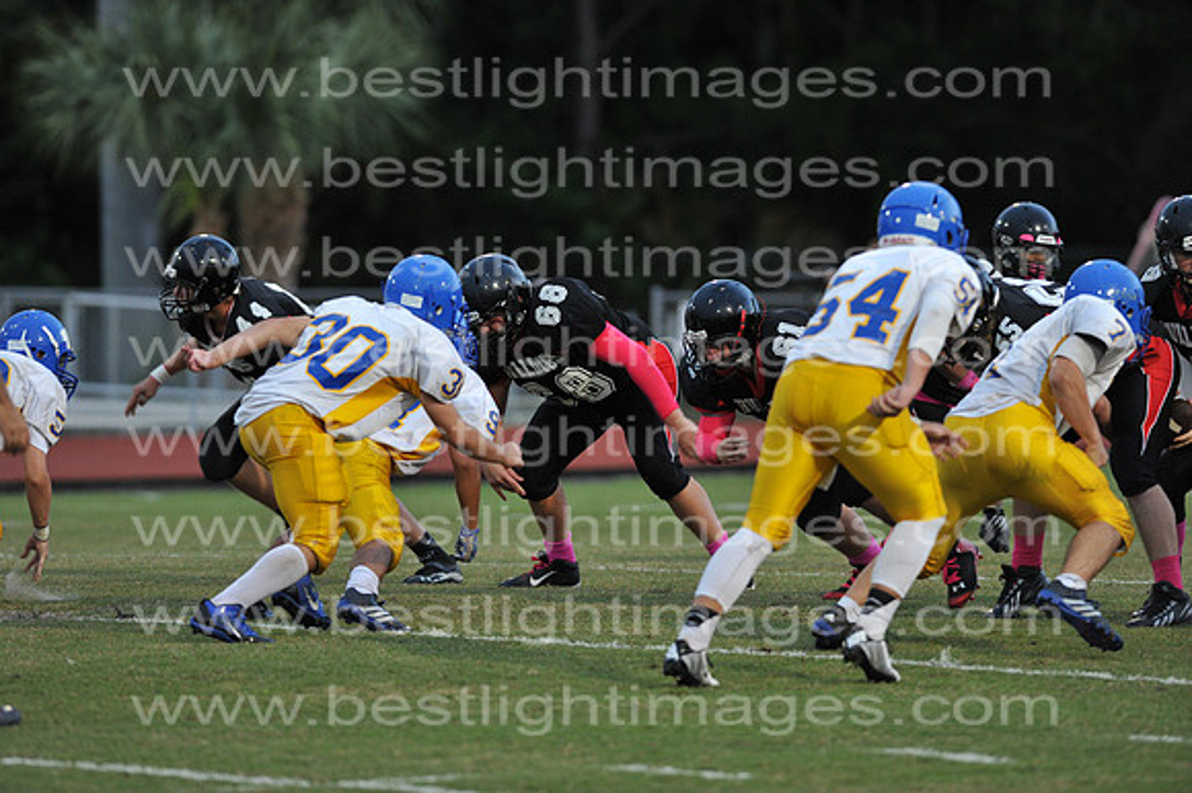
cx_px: 596
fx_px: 9927
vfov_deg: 4.6
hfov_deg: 6.9
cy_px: 396
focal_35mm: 300
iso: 2500
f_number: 4
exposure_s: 1/500
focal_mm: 300
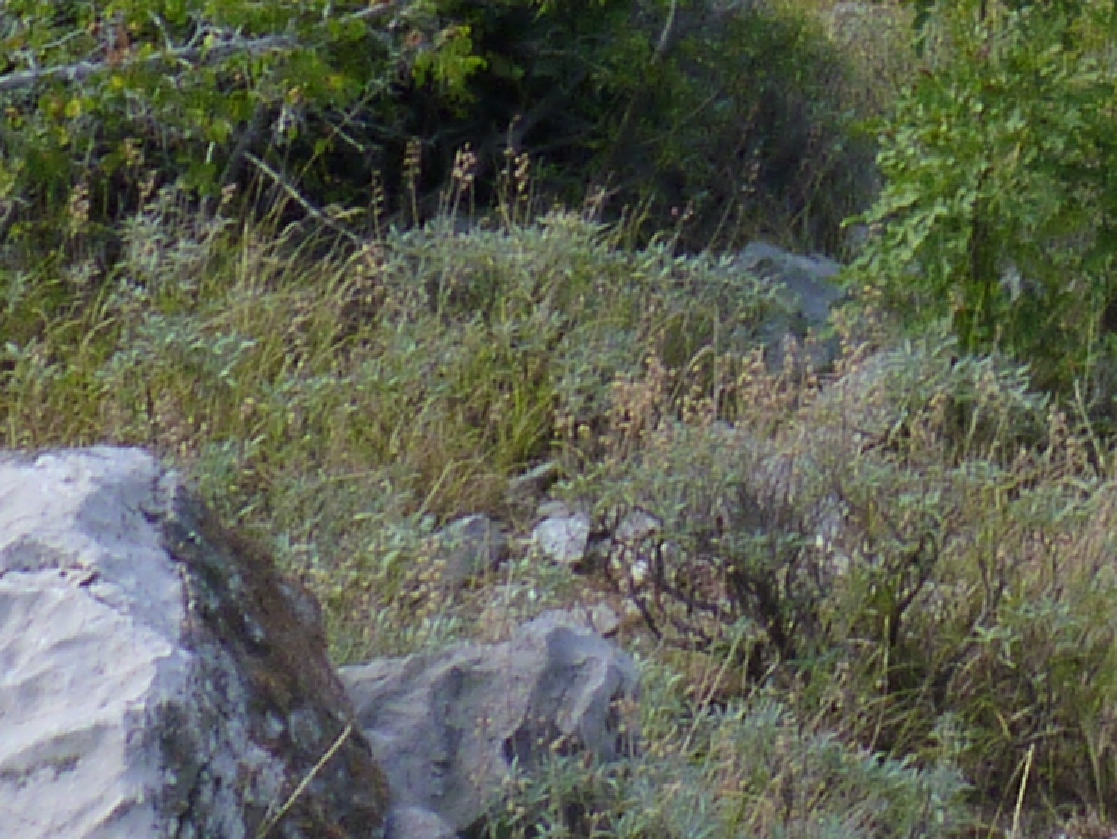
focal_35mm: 168
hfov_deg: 11.0
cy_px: -1331
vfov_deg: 8.0
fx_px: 5423
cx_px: 1995
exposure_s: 1/250
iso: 125
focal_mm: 5.5
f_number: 5.6
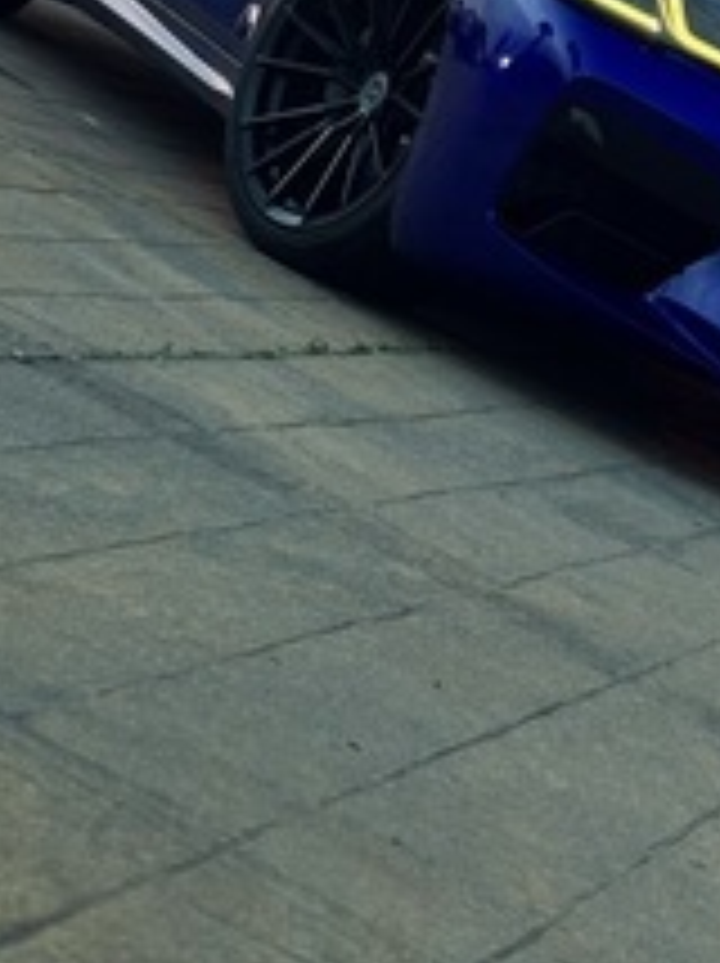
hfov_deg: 10.1
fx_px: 4057
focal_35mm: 146
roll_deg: -23.7
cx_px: 706
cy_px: -338
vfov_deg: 13.0
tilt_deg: +4.9
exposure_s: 1/60
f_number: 1.6
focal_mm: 5.96
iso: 80
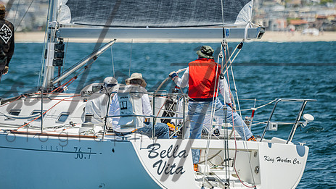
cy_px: 65
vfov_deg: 2.6
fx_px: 4154
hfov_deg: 4.6
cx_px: 156
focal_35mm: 466
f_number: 5.6
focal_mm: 310
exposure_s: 1/800
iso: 320
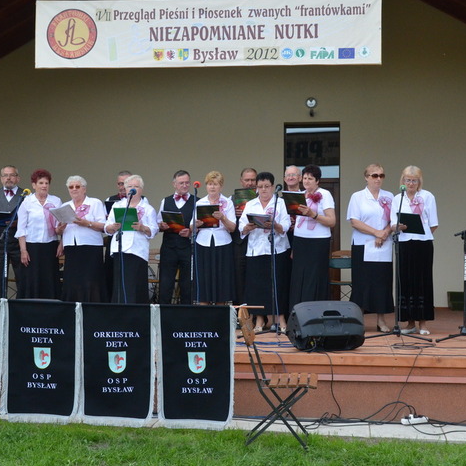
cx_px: 235
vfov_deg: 27.7
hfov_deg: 27.7
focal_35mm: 62
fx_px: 944
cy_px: 232
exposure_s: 1/1250
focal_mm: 32
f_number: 6.3
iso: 1600
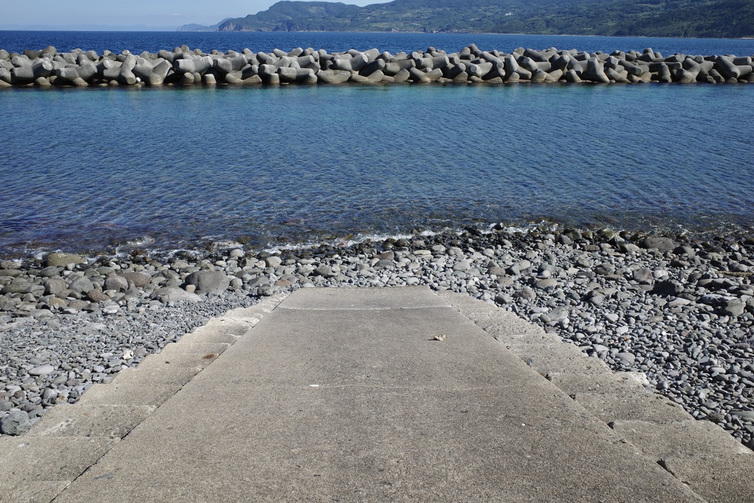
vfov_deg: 46.4
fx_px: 586
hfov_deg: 65.5
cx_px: 377
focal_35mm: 28
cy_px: 252
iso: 100
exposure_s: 1/500
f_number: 5.6
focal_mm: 18.3
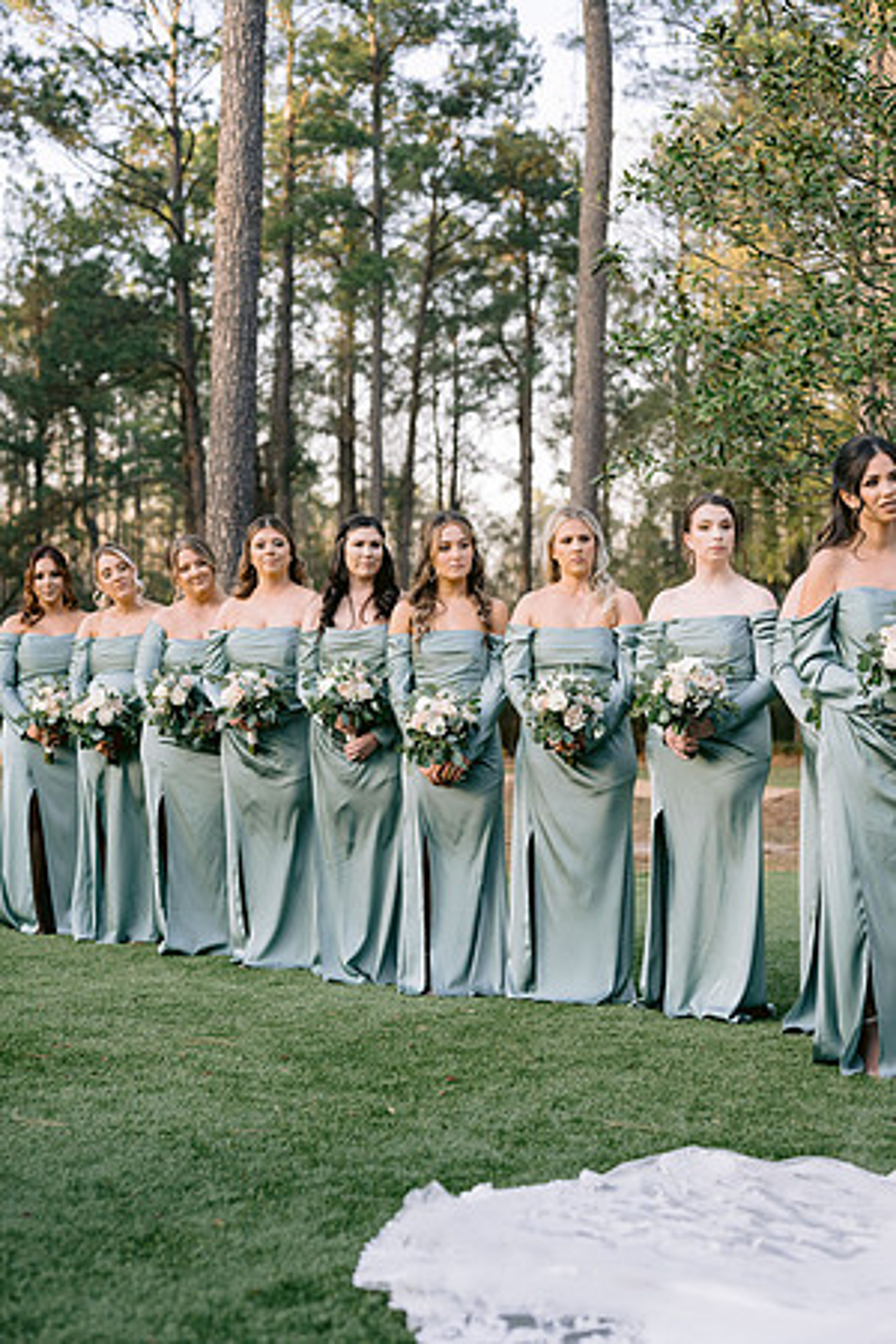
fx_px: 1867
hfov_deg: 27.0
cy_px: 672
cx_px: 448
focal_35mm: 50
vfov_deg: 39.6
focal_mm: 50
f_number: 2.8
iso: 400
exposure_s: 1/500
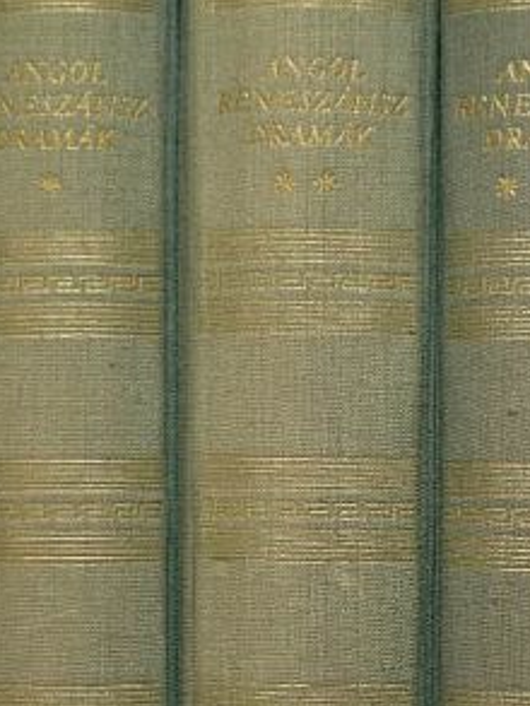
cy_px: 466
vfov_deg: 16.1
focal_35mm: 122
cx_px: 318
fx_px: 2489
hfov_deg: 12.2
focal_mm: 13.2
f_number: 3.5
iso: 50
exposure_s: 1/17.2
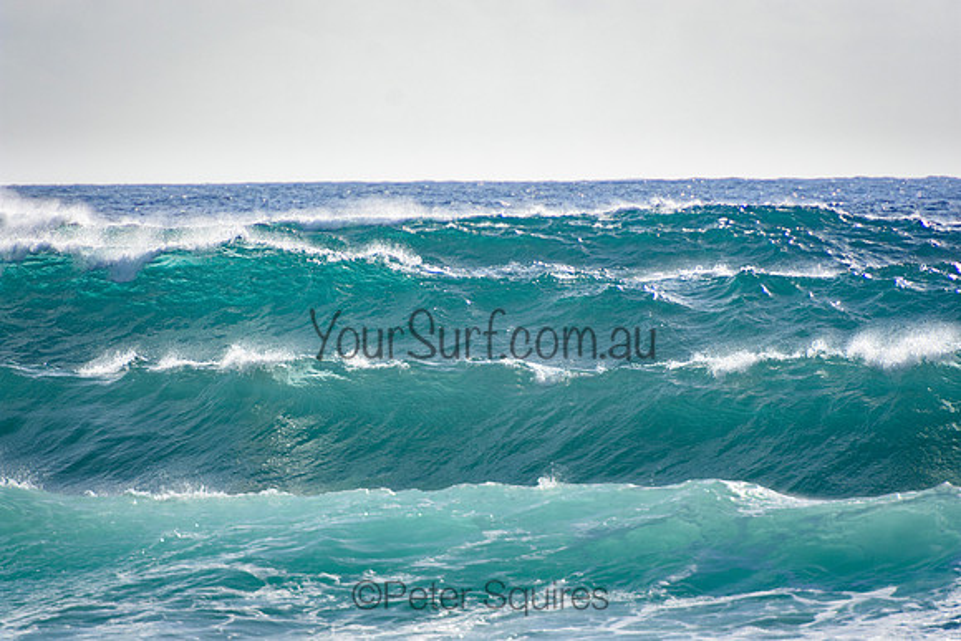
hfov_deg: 3.4
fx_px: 16020
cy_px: 320
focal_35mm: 600
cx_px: 480
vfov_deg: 2.3
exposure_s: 1/2000
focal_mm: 400
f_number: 5.6
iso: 280
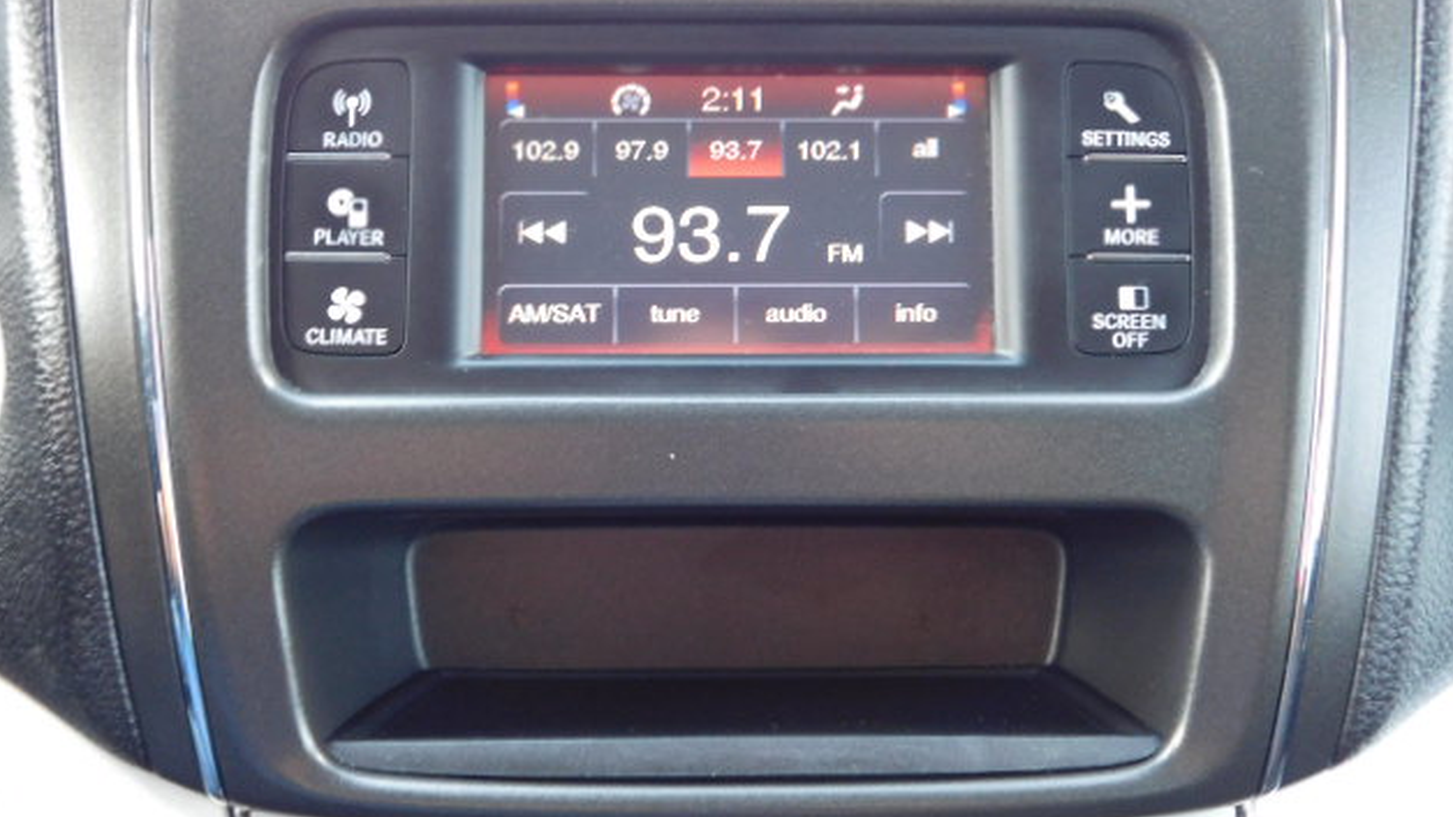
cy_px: 303
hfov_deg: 50.5
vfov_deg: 29.6
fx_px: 1541
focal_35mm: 40
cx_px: 726
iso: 250
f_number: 3.5
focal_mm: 6.3
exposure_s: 1/30
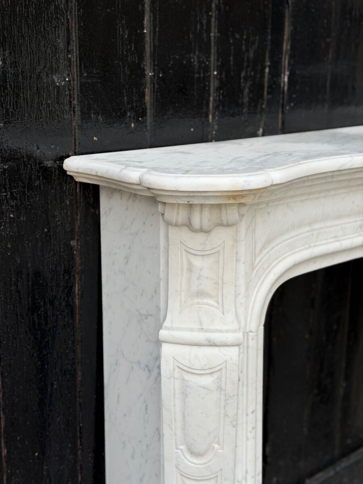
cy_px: 242
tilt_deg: -13.5
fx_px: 671
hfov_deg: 30.3
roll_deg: -0.4
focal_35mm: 48
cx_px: 182
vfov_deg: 39.7
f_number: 1.78
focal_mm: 6.76
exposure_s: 1/1608
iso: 64
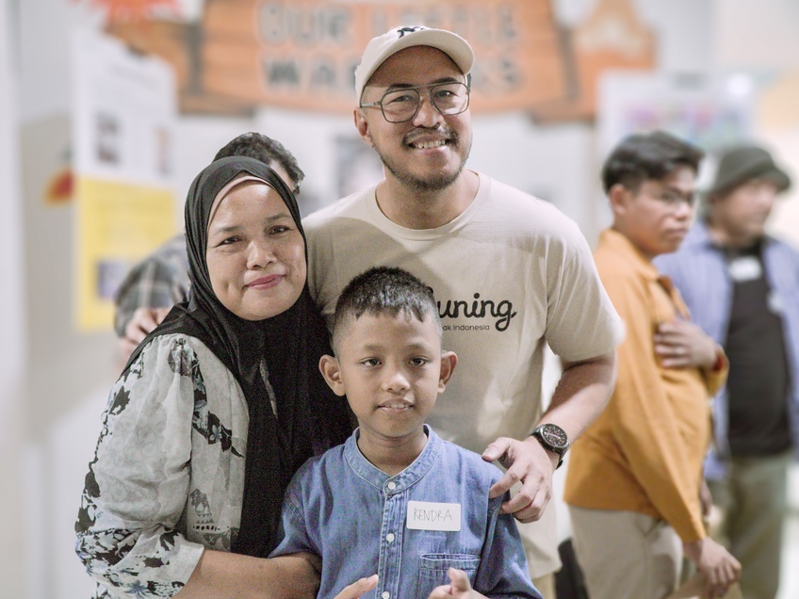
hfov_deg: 46.6
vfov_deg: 36.0
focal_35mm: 40
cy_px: 305
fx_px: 923
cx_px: 339
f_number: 4
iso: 6400
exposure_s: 1/80
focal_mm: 24
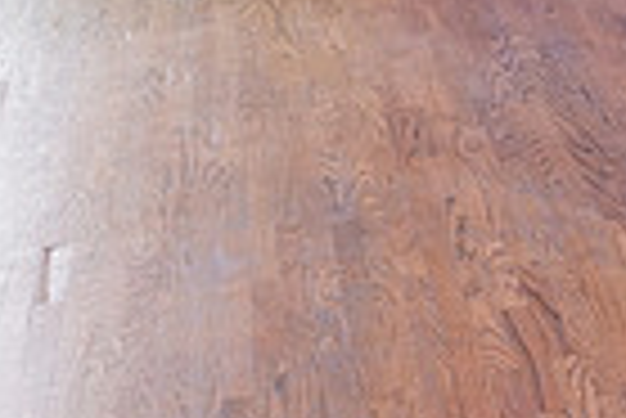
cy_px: -297
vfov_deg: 11.3
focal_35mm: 114
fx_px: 1984
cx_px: 1005
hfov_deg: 16.0
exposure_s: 1/160
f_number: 4
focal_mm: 24
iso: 800
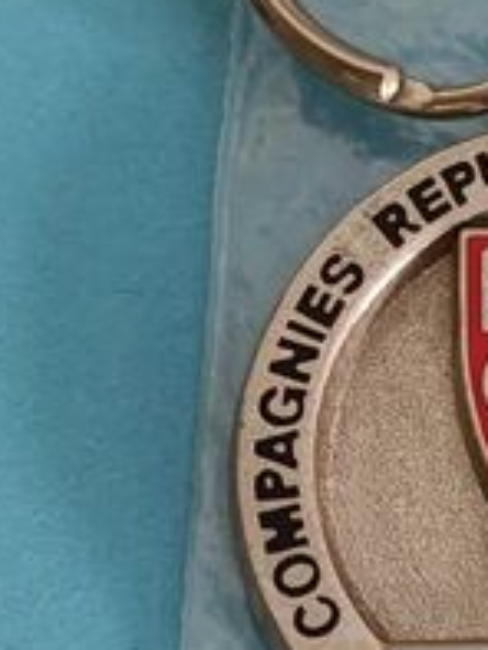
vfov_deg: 13.2
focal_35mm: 149
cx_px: 613
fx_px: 2798
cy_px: 556
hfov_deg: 9.8
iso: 2000
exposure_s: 1/25
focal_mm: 6.14
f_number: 1.6
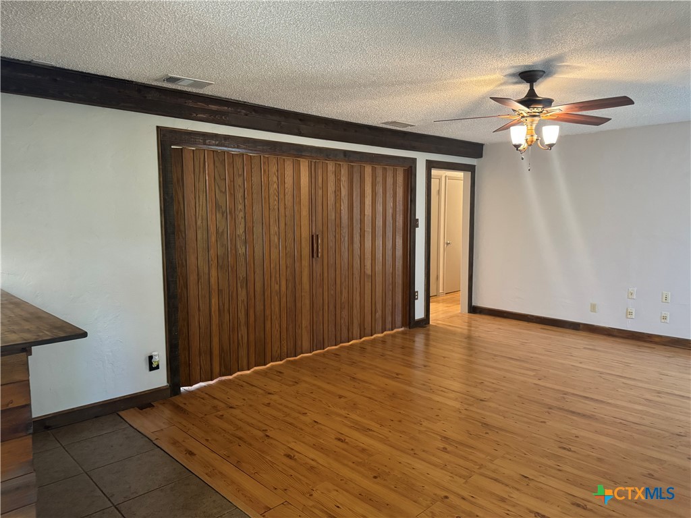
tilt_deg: -6.5
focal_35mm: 24
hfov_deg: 71.6
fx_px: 479
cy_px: 259
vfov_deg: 56.8
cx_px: 346
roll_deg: +0.1
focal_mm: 6.76
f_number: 1.78
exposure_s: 1/60
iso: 500
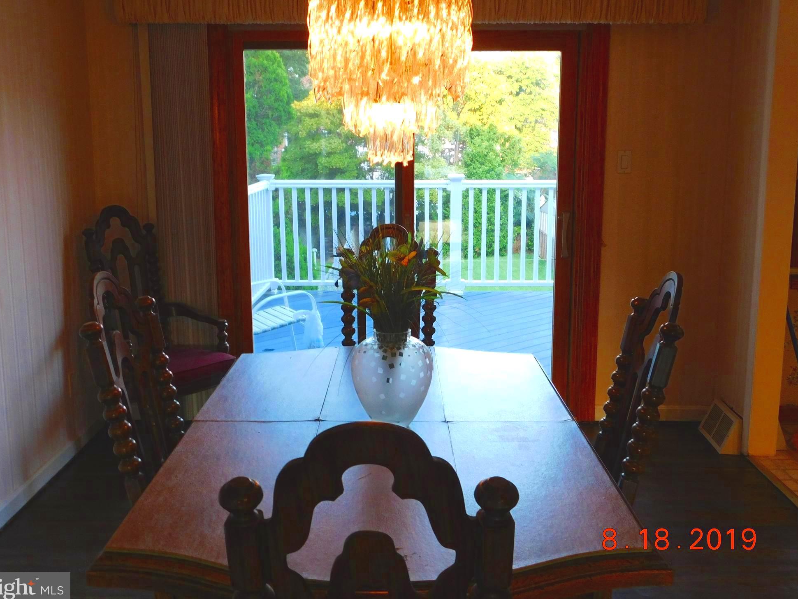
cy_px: 289
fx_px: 876
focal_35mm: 38
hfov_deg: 49.0
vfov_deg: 37.7
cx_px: 389
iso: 200
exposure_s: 1/30
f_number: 3.5
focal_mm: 6.3
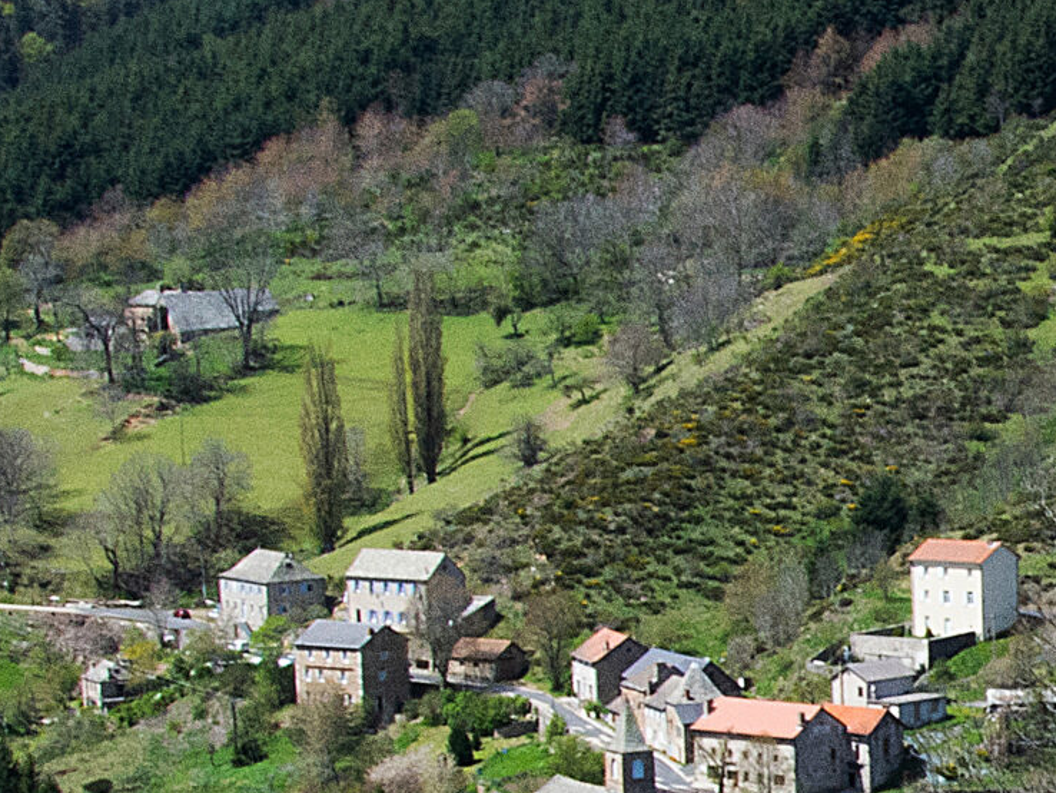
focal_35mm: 90
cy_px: 256
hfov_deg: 21.4
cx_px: 143
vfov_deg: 16.4
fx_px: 2746
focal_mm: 18
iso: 500
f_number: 22
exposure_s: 1/125
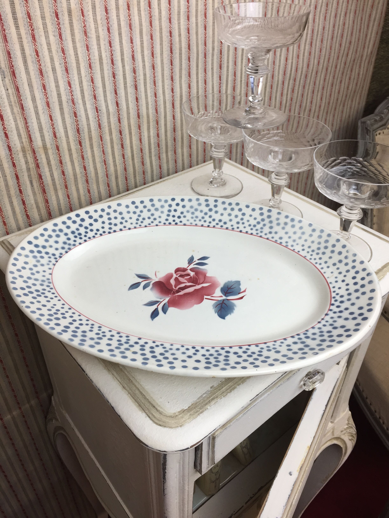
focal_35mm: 29
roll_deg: +1.1
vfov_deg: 61.7
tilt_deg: -37.4
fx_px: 435
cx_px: 194
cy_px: 259
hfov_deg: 48.2
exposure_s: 1/100
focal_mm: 4.15
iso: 32
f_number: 2.2
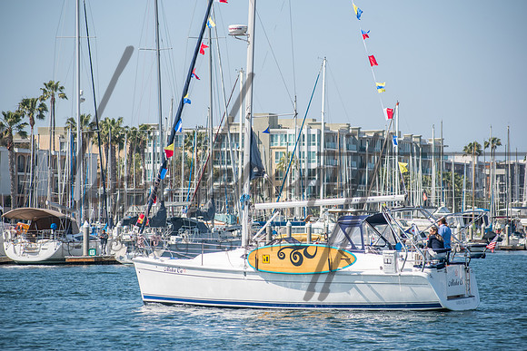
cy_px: 176
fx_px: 2855
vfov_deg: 7.0
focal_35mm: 195
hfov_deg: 10.5
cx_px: 264
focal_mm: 130
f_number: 5.6
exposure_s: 1/800
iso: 100
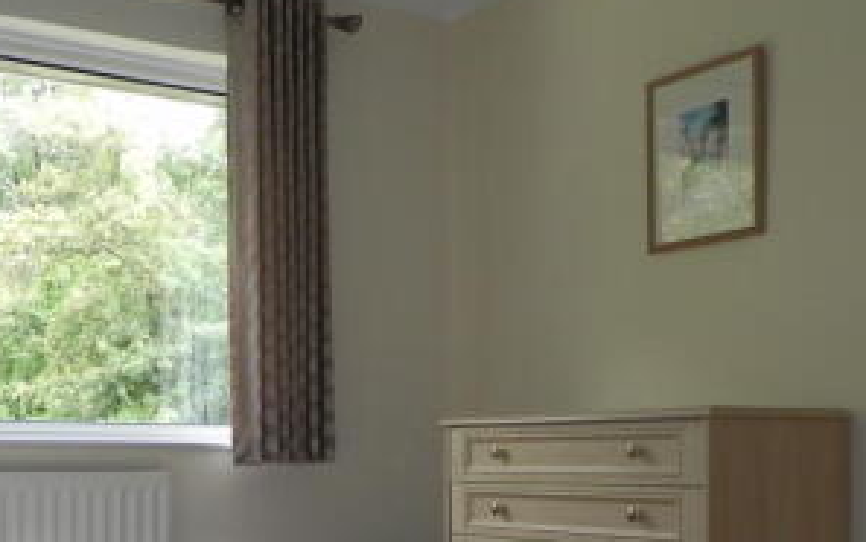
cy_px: 506
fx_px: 1275
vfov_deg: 23.3
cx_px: 276
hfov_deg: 37.0
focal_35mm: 54
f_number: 2.8
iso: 160
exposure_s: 1/50.7
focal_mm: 4.6
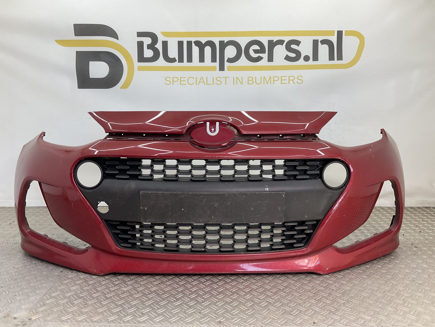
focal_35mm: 29
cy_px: 164
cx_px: 218
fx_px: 364
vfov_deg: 48.2
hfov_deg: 61.7
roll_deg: -1.1
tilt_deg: -10.7
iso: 20
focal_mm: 3
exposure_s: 1/120
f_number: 1.8
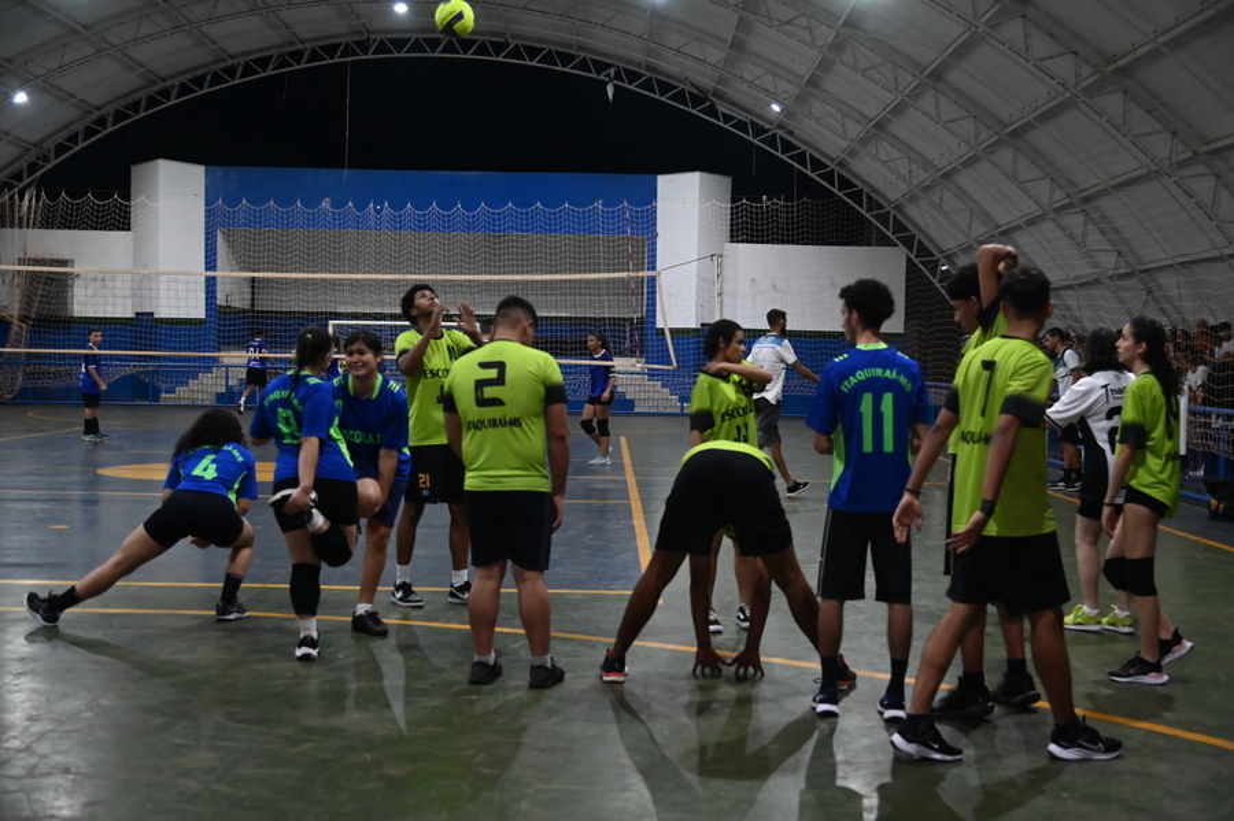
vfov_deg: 29.2
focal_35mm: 46
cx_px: 617
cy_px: 410
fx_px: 1576
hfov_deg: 42.8
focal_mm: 46
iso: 3200
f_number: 4
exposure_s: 1/125
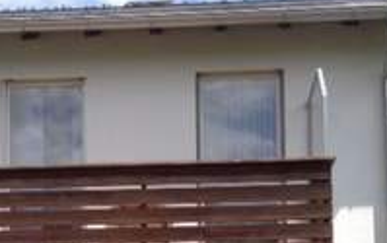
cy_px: 306
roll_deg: -0.6
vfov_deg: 13.6
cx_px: 169
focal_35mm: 93
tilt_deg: +4.8
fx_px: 982
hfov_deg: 22.3
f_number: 2.4
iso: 50
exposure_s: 1/1314
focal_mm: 4.28
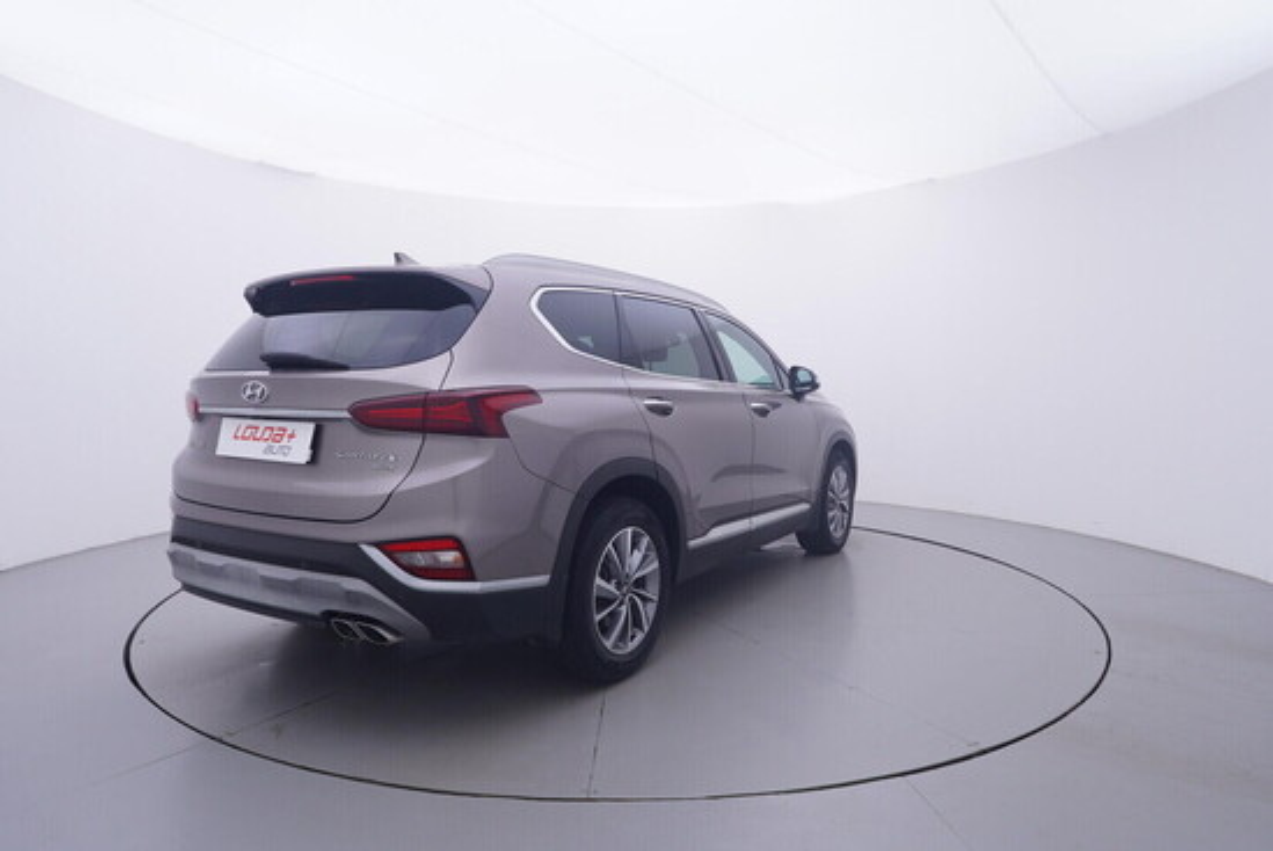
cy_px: 426
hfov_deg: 77.3
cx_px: 636
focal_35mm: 22
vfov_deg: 56.2
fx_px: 796
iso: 200
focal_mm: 15
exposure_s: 1/80
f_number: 5
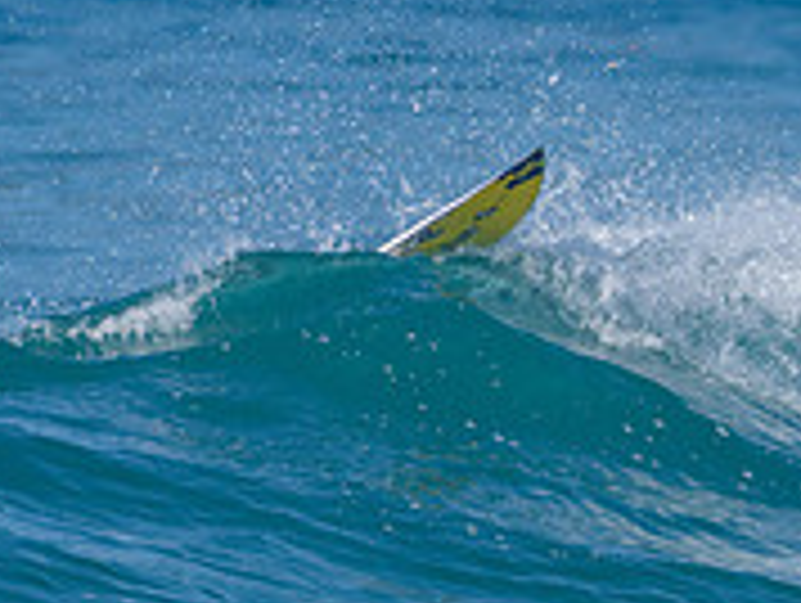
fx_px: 44442
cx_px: 1003
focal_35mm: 1918
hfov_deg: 1.0
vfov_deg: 0.8
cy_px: 533
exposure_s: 1/2000
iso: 140
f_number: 5.6
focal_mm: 500
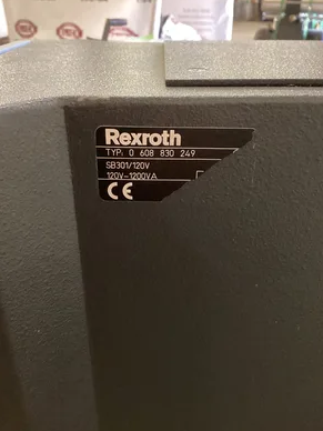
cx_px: 164
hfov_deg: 44.2
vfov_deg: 56.8
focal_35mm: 32
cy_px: 217
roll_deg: +1.4
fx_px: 398
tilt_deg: -27.2
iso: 640
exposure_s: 1/20
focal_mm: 3.3
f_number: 2.4
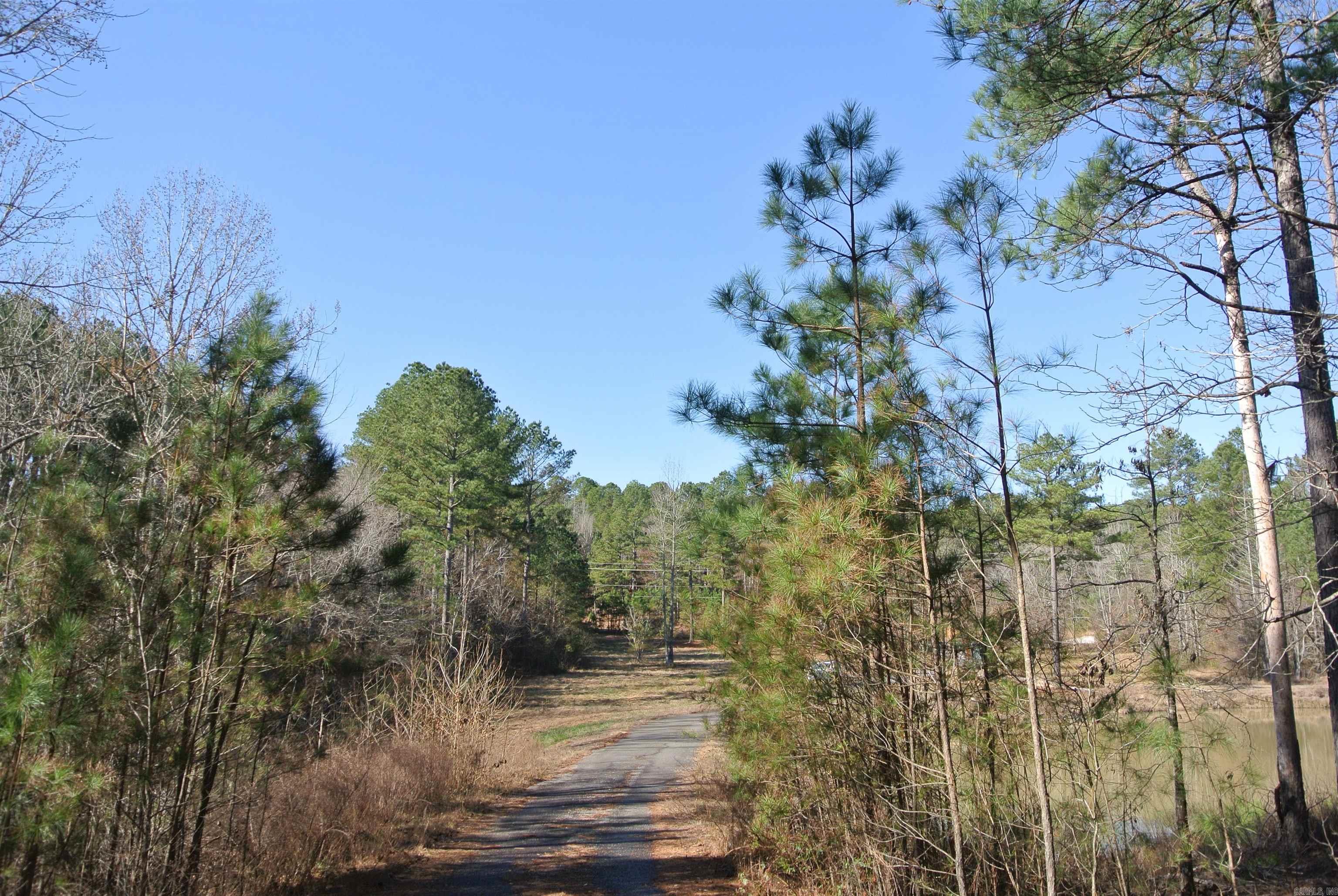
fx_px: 1079
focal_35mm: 29
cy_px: 448
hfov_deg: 63.6
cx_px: 669
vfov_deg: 45.1
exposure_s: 1/320
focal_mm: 11
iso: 100
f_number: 4.5
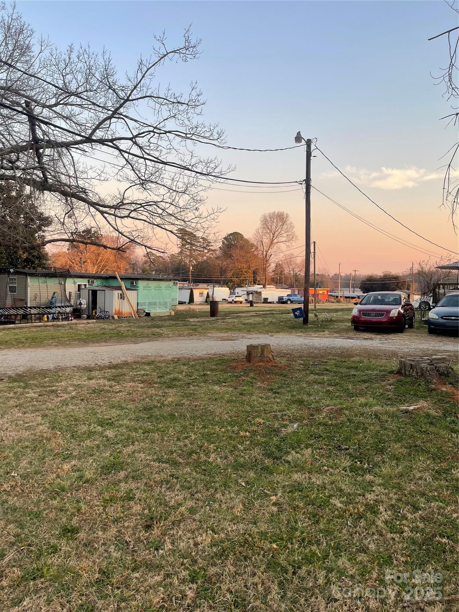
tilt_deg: -1.3
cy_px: 306
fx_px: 442
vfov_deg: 69.4
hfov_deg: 54.9
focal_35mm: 25
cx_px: 230
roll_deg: -2.3
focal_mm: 5.1
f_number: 1.6
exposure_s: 1/287
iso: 32
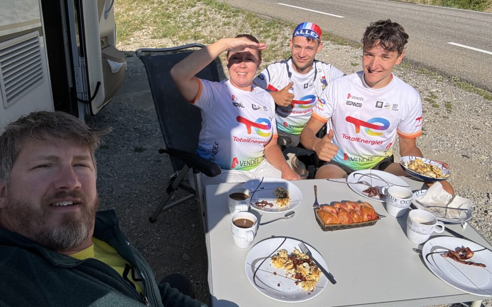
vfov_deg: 49.2
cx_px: 249
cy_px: 140
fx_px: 335
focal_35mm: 25
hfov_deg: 72.6
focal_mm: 2.69
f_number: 1.9
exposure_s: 1/1795
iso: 25
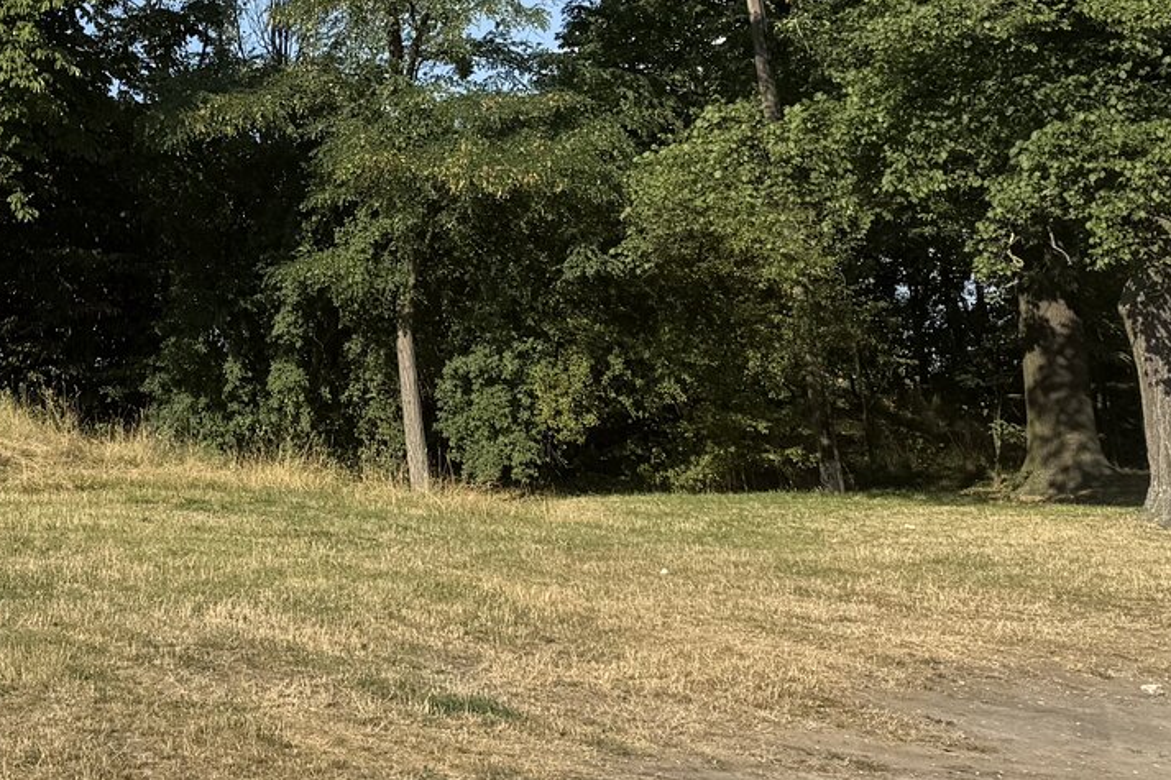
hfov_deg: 24.8
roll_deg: +0.2
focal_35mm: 70
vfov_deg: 18.8
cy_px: -33
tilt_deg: +12.5
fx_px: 2276
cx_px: -378
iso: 80
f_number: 1.78
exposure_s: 1/4167
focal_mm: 6.76
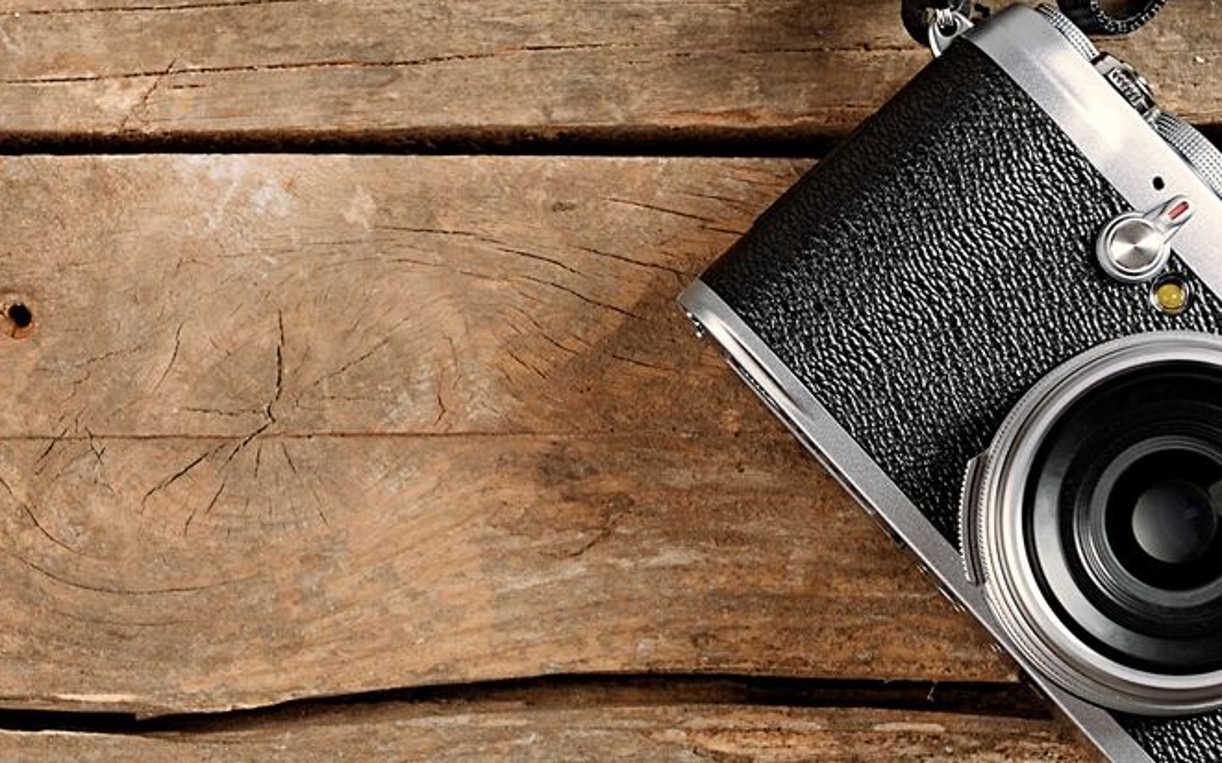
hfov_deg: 18.1
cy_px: 527
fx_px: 3829
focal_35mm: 115
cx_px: 554
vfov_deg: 11.4
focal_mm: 62
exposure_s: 1/160
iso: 200
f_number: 8
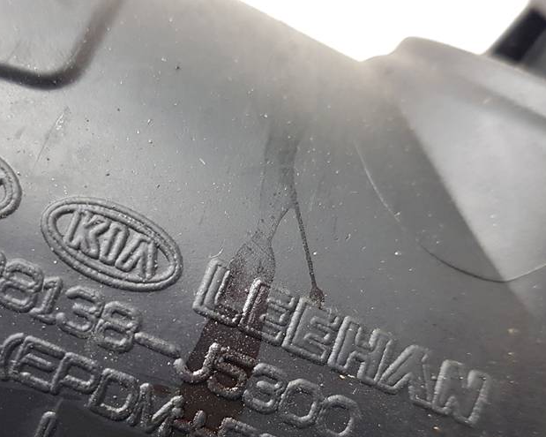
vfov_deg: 34.9
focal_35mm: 42
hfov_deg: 43.5
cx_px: 204
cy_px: 324
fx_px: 679
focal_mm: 4.2
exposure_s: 1/33
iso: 160
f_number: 1.7
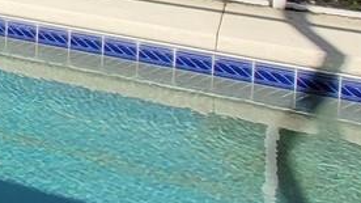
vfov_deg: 13.0
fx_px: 785
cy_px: -185
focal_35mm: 82
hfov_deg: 15.2
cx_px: -500
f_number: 2.2
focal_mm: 2.2
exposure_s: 1/1484
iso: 64
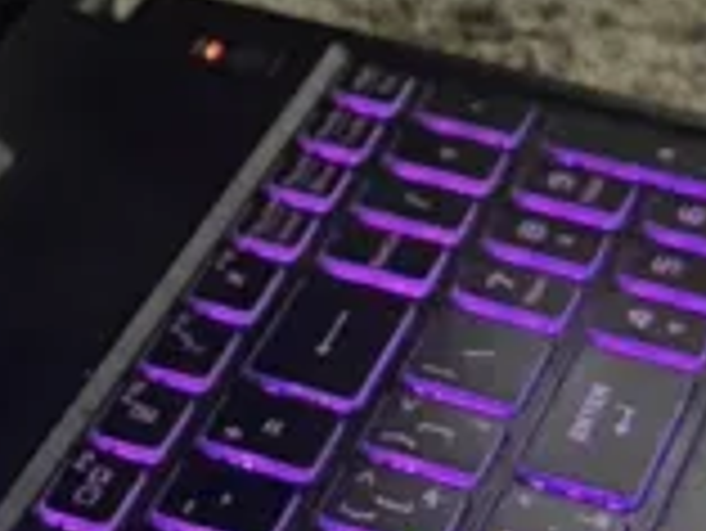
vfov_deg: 15.1
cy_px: 274
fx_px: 2000
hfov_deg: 16.9
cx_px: -531
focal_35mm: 98
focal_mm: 6.76
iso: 800
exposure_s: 1/60
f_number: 1.78
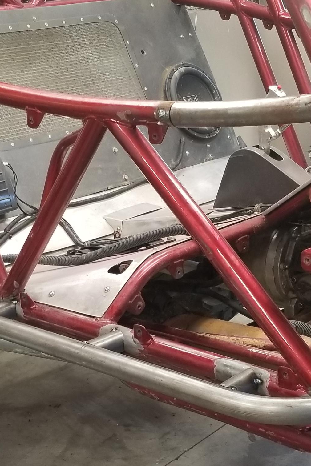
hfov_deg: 18.9
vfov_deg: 28.0
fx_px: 933
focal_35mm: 72
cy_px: 273
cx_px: 156
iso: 100
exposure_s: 1/60
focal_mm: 4.25
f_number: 1.7
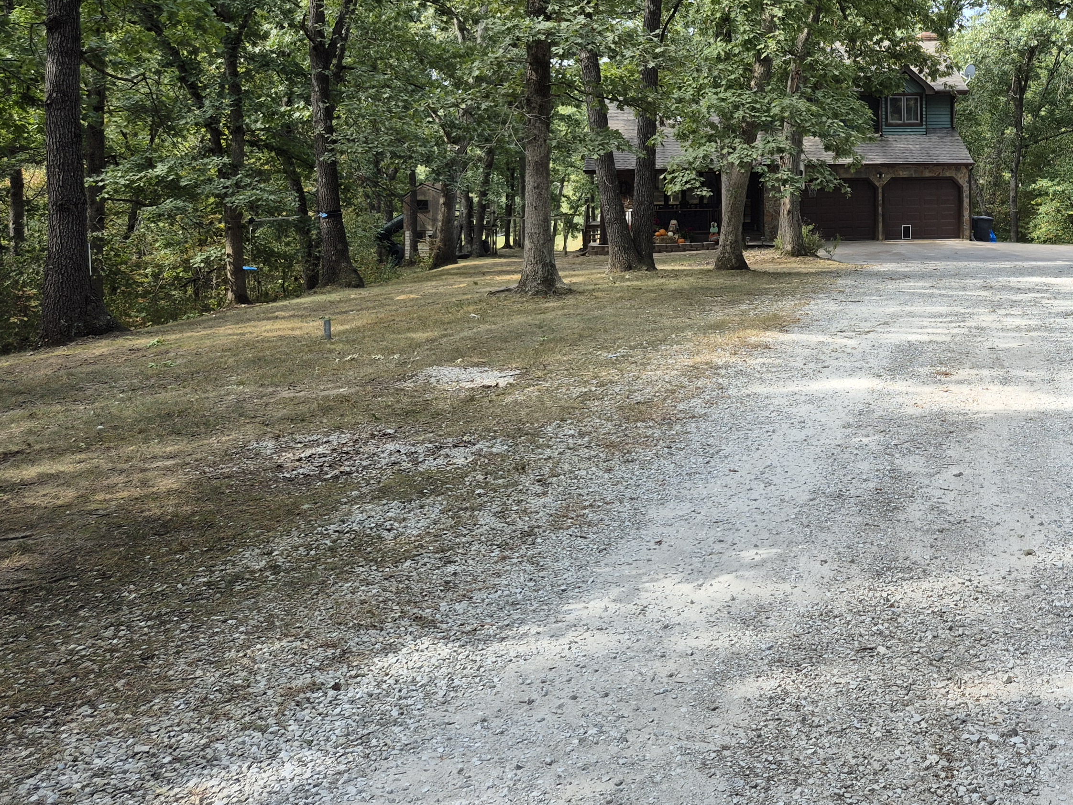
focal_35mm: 41
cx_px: 918
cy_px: 137
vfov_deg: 33.9
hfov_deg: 42.8
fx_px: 1271
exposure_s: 1/382
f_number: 1.8
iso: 25
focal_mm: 5.4
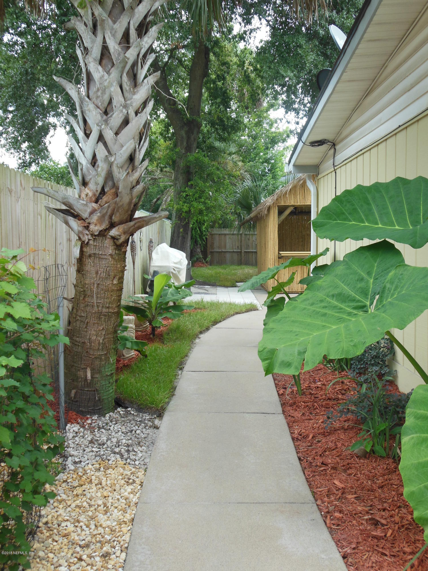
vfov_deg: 49.0
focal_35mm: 38
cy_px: 286
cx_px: 214
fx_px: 626
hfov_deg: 37.7
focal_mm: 6.8
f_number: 3.6
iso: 125
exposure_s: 1/200
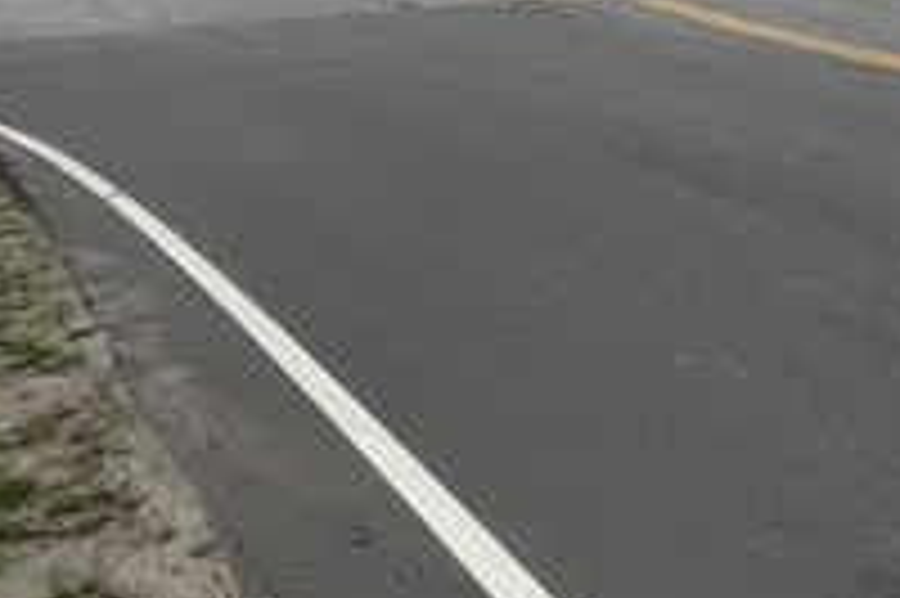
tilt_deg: -6.9
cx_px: 855
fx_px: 1249
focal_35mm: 50
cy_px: 9
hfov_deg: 36.5
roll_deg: +0.4
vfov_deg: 25.7
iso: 80
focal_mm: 6.76
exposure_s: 1/10309
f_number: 1.78
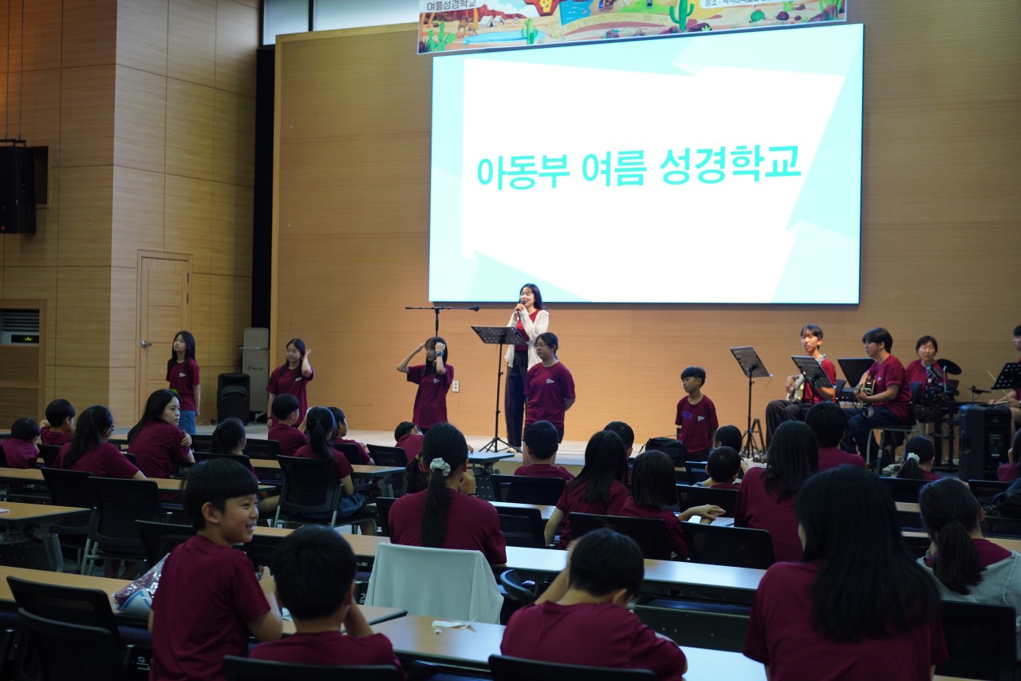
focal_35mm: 55
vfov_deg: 24.6
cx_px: 510
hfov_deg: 36.3
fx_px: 1560
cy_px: 340
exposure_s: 1/60
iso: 500
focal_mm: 55
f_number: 4
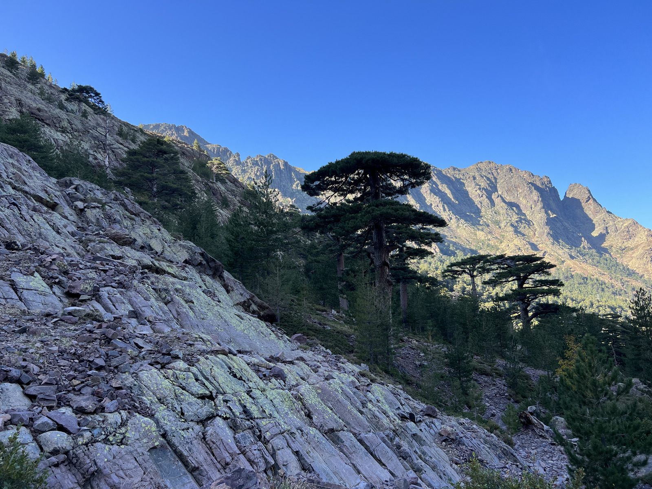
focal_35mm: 26
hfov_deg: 67.3
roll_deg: +1.4
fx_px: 490
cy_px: 244
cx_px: 326
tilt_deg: +7.6
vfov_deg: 53.1
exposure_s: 1/1079
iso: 50
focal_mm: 5.7
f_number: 1.5
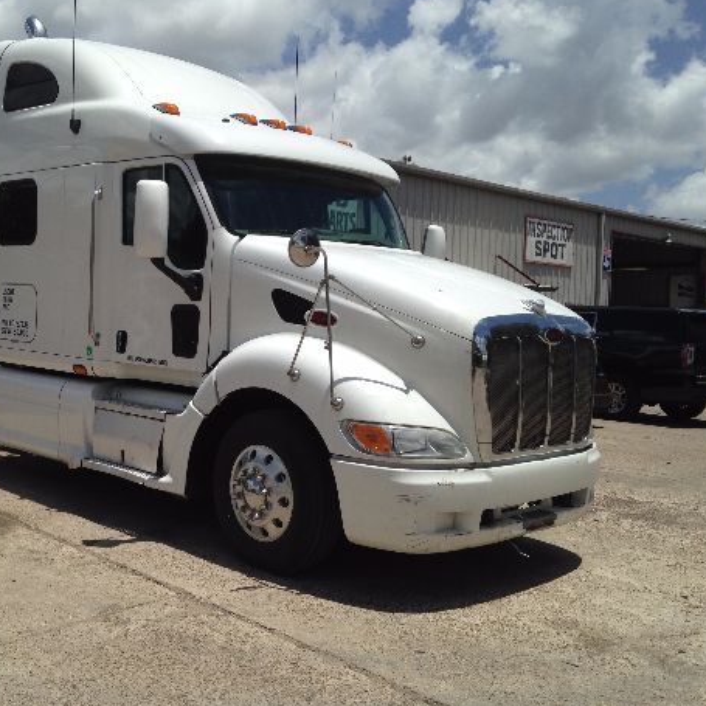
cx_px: 231
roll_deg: +0.6
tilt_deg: -1.8
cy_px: 354
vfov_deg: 40.9
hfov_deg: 40.4
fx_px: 946
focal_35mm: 41
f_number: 2.4
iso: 50
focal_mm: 4.12
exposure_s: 1/3195
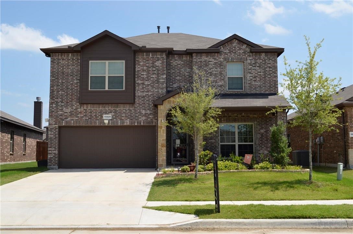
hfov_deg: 49.6
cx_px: 176
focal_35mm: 39
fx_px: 382
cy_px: 117
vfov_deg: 34.1
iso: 100
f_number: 9
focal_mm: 26
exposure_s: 1/200
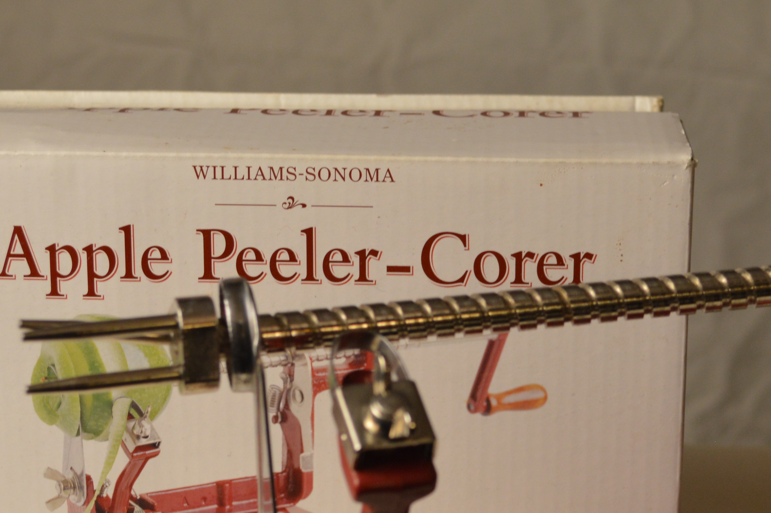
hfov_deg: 19.8
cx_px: 470
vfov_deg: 13.2
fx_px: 2204
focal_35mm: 103
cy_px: 392
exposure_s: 1/10
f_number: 4.5
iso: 400
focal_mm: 30
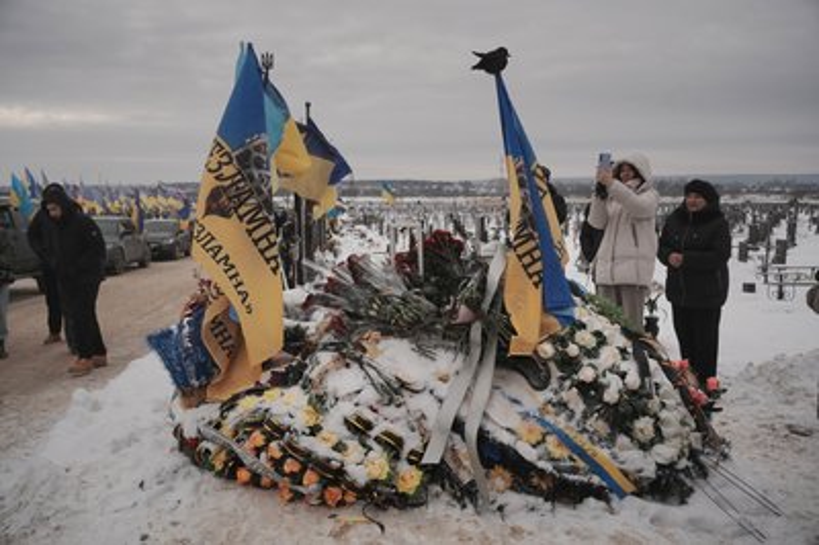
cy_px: 272
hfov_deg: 58.8
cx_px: 410
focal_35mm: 32
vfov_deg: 41.0
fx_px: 727
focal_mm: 32
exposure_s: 1/2500
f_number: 4.5
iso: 200
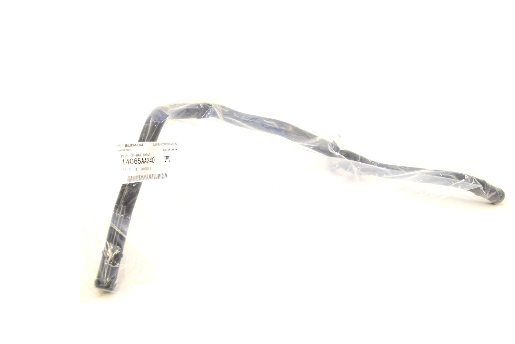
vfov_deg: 38.4
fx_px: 494
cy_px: 172
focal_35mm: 34
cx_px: 258
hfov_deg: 55.1
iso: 400
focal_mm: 23
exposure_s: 1/160
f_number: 6.3
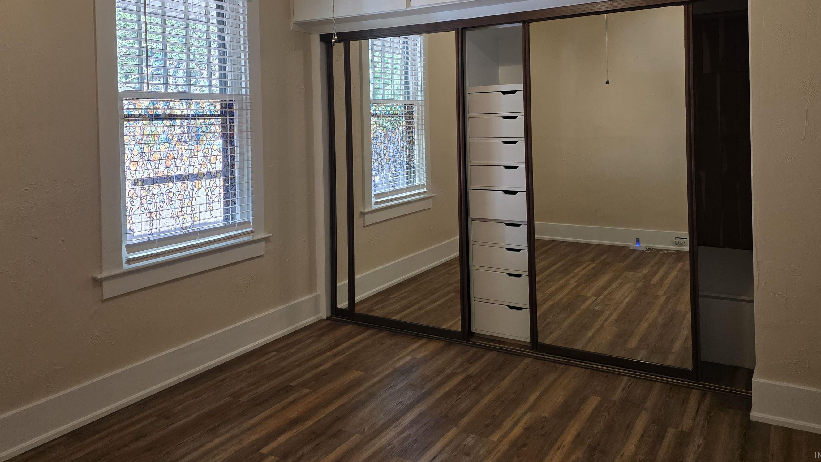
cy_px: 131
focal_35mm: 29
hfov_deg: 66.1
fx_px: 631
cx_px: 411
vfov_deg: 39.4
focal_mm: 6.3
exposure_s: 1/120
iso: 250
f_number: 1.7
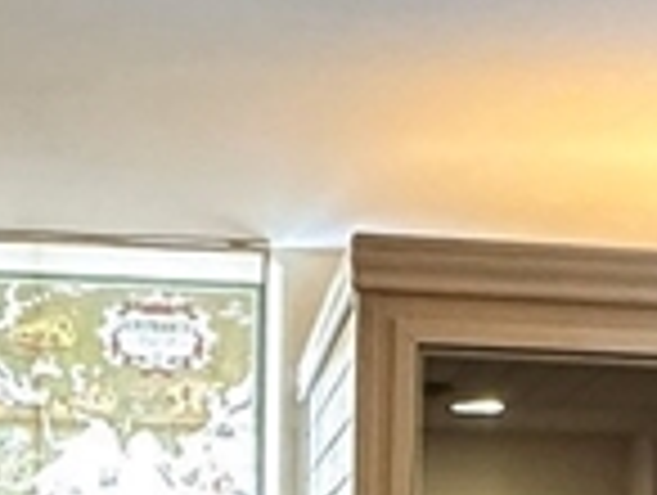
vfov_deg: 13.3
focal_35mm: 98
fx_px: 1863
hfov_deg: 20.0
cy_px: 950
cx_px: 405
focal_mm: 2.22
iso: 320
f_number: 2.2
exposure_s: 1/60
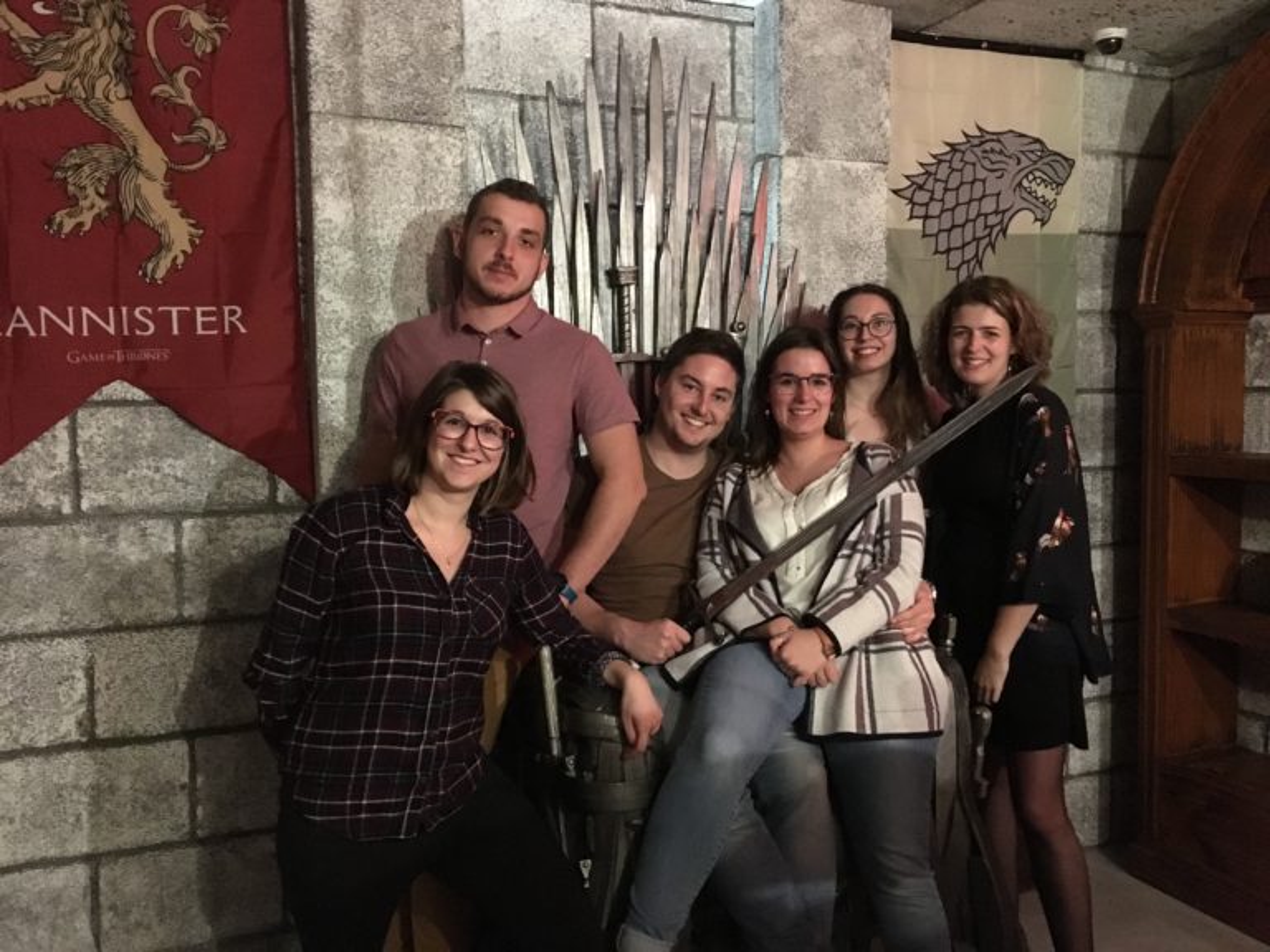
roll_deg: -0.2
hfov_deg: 61.7
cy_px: 476
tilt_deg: -2.4
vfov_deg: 48.2
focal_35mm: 29
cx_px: 635
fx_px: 1064
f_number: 2.2
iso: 1000
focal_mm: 4.15
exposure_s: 1/17
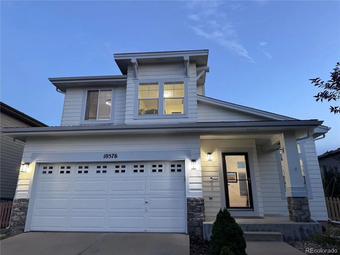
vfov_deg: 56.8
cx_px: 170
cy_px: 128
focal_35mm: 24
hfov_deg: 71.6
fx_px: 236
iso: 250
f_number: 1.78
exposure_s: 1/60
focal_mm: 6.76
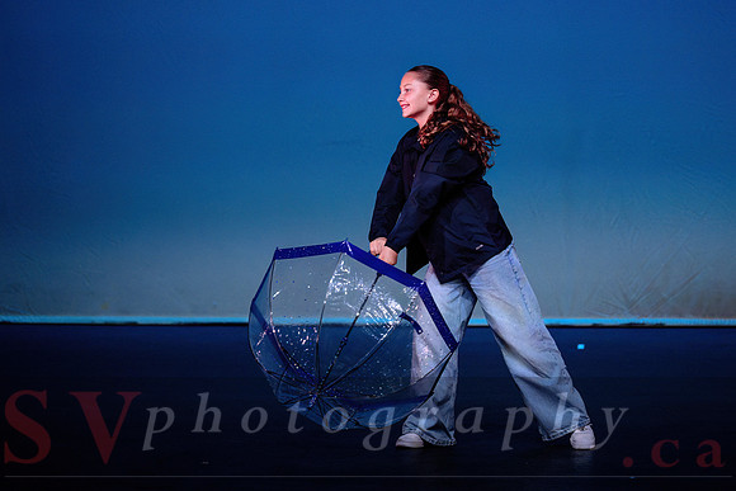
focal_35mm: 216
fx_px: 4419
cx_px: 445
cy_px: 216
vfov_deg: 6.4
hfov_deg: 9.5
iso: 1250
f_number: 2.8
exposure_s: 1/640
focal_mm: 160
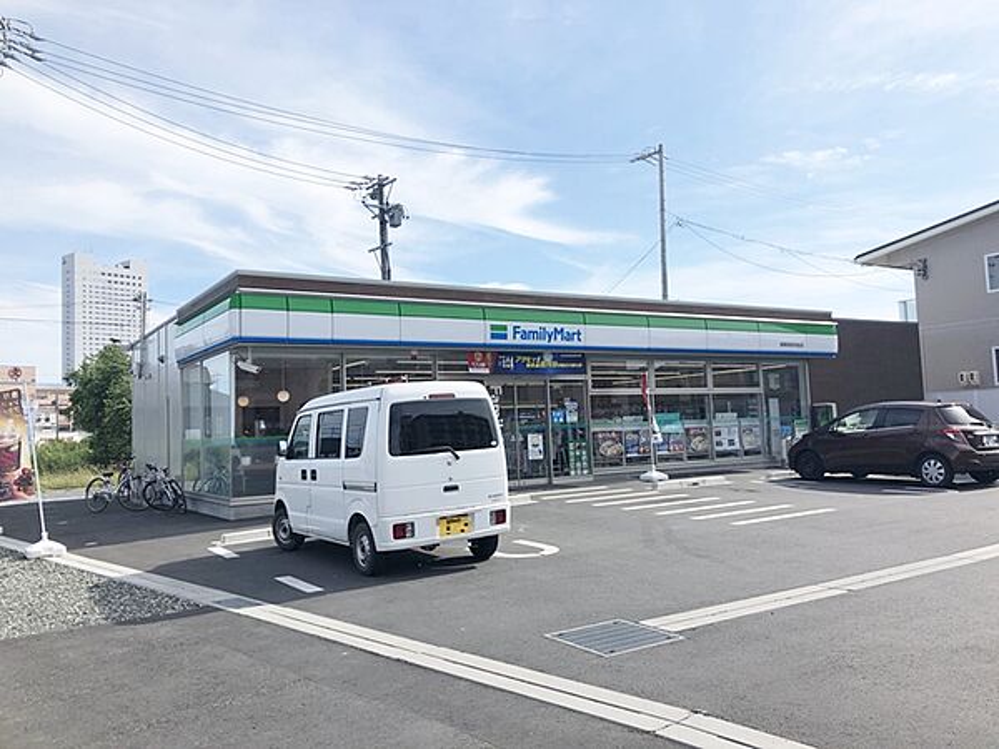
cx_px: 500
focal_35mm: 28
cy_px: 374
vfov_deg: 49.7
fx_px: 808
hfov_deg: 63.4
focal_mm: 3.99
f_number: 1.8
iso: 20
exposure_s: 1/2525
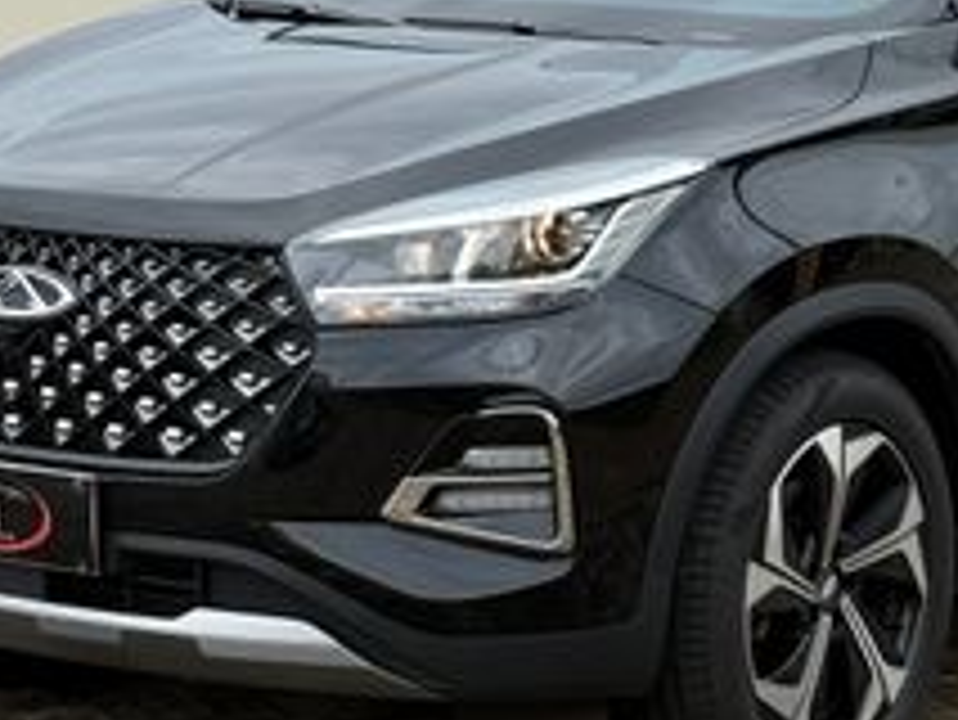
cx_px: 657
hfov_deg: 18.5
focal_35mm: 106
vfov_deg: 13.9
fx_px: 2935
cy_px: 166
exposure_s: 1/2273
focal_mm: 6.76
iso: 100
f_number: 1.78
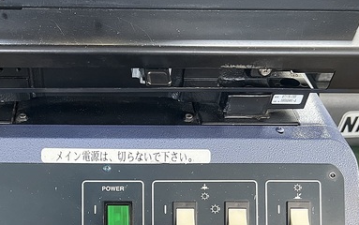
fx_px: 450
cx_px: 97
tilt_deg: -47.9
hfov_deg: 42.4
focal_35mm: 46
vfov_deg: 26.7
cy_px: 220
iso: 320
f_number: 1.5
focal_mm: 5.7
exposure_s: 1/50
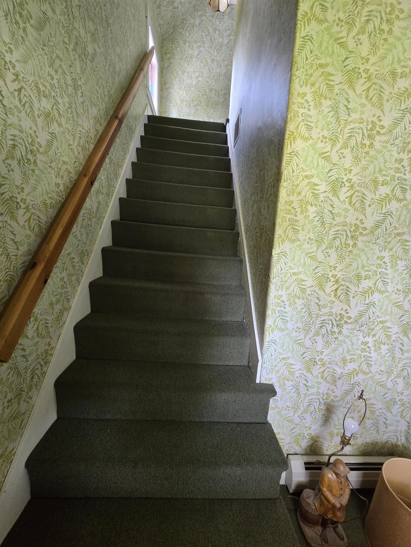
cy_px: 274
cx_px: 206
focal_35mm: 13
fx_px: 206
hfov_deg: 89.9
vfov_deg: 106.2
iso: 400
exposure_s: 1/60
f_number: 2.2
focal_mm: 2.2
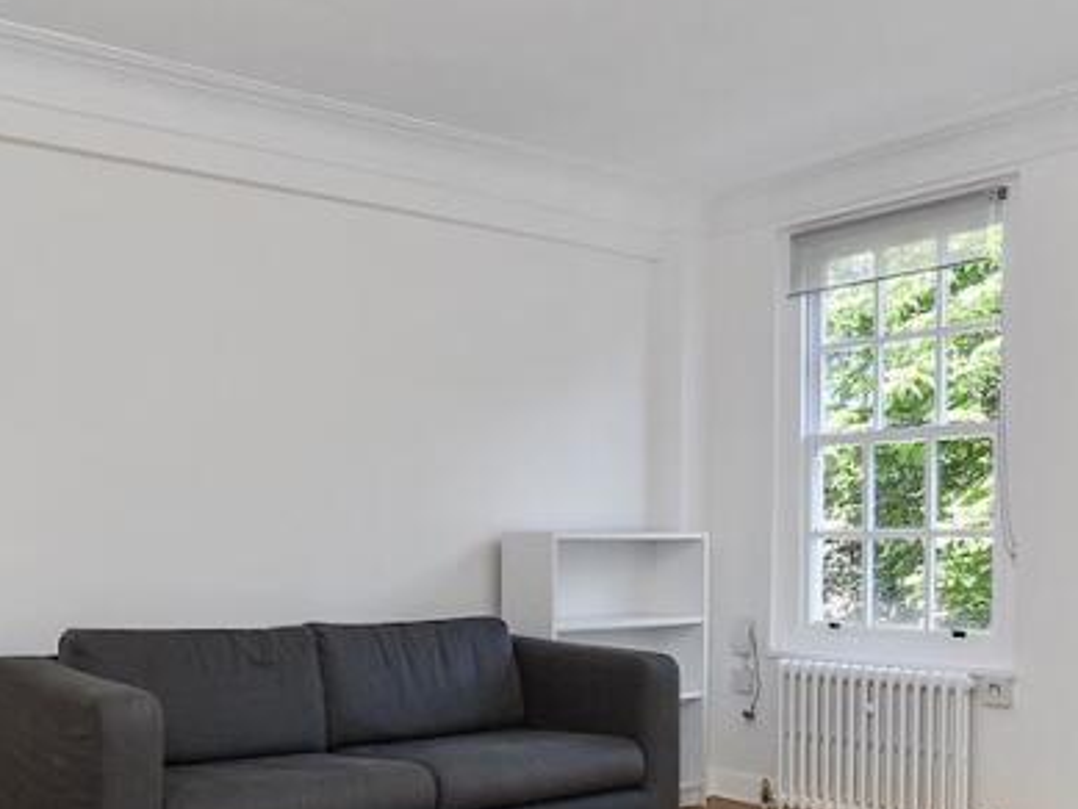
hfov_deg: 48.4
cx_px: 391
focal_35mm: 38
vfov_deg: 37.3
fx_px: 1184
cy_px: 547
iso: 250
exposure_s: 1/50
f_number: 6.3
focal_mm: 10
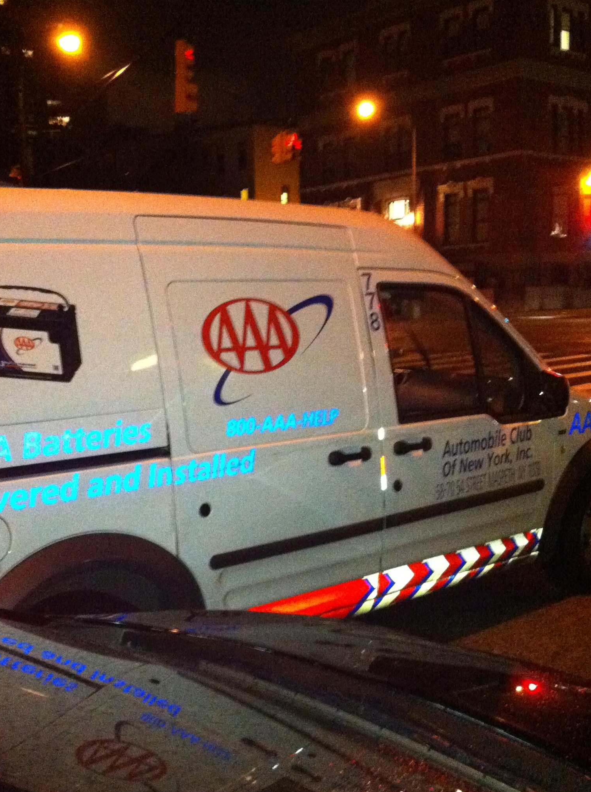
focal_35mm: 45
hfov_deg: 32.0
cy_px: 451
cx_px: 225
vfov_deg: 42.0
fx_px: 1027
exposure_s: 1/15
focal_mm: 3.85
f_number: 2.8
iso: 1000
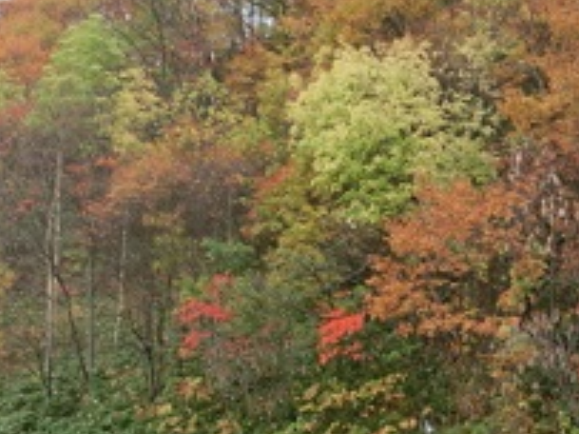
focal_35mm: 97
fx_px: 1621
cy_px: 337
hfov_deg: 20.0
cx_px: 471
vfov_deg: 15.1
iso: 80
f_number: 3.4
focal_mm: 7.9
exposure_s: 1/200
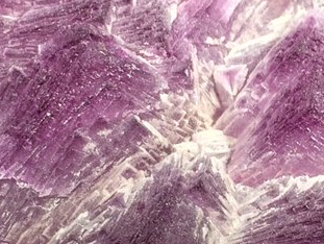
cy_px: 136
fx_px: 1396
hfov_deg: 13.2
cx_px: 260
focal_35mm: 149
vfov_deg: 10.0
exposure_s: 1/60
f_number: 2.2
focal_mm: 4.15
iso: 50
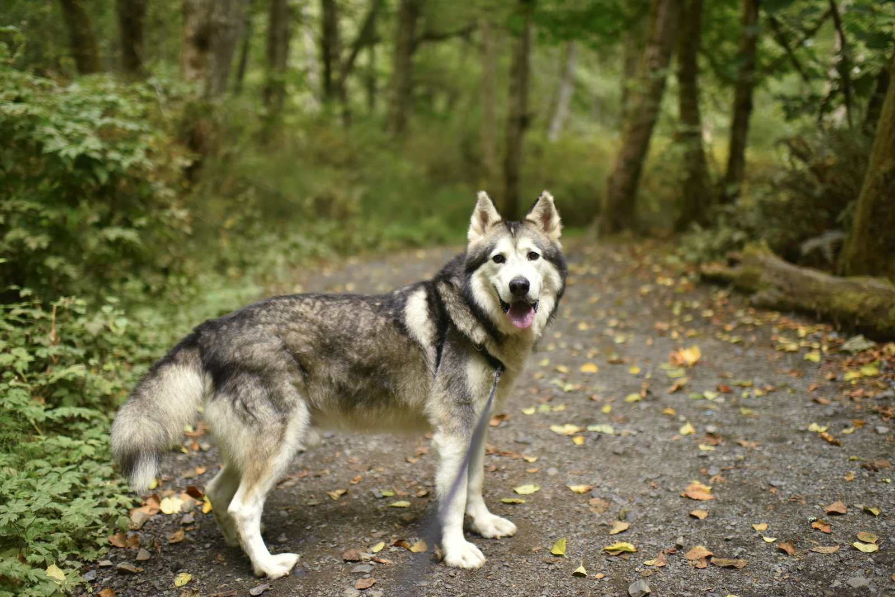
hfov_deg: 54.4
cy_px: 298
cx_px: 448
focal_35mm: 35
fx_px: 870
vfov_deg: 37.9
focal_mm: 35
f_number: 1.6
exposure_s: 1/1600
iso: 800
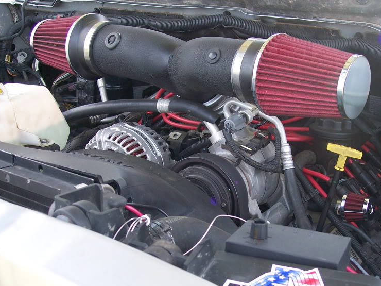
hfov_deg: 35.3
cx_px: 244
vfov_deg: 27.0
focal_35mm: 54
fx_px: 594
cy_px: 173
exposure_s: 1/125
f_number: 3.4
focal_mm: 8
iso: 100
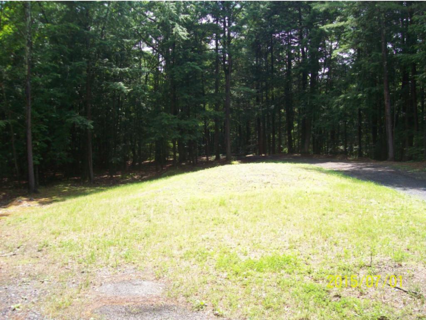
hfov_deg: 51.3
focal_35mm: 36
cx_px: 213
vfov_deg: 39.7
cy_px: 160
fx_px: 443
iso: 80
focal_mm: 6
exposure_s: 1/335
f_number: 2.7
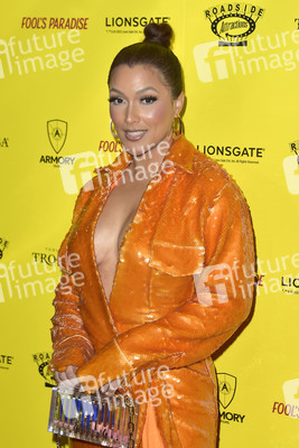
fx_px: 1021
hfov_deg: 16.7
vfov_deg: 24.8
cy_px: 224
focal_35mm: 82
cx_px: 150
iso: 250
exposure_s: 1/250
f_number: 6.3
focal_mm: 82
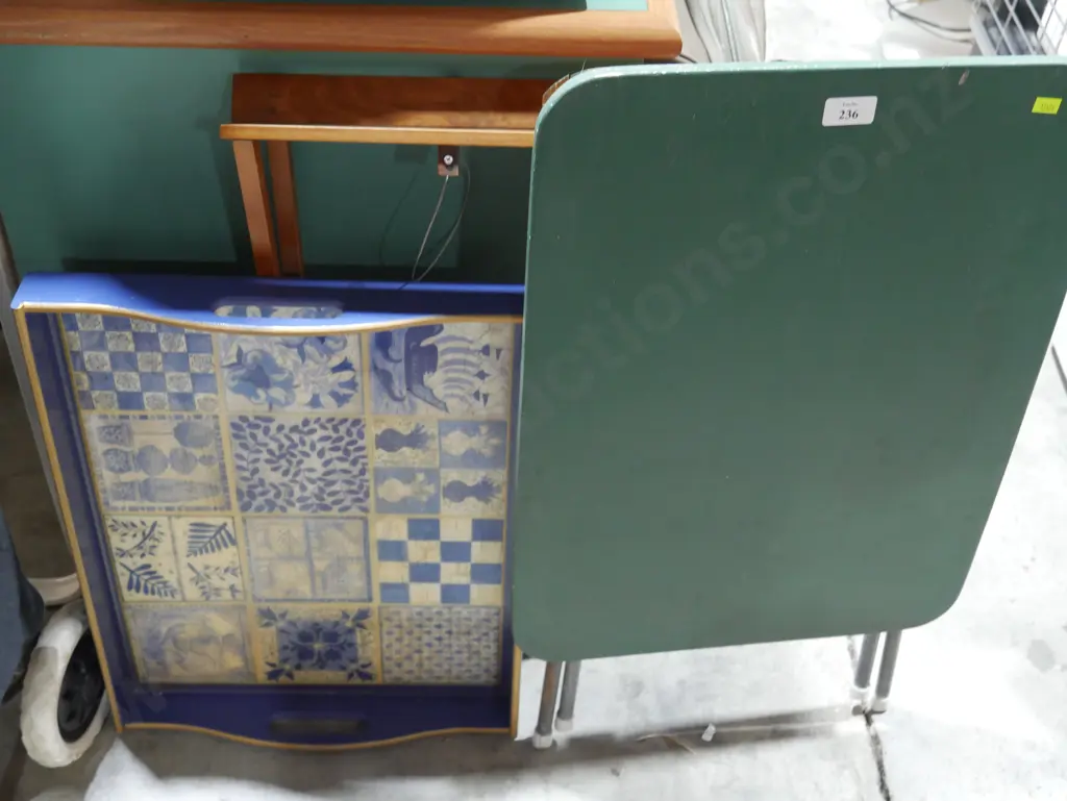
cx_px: 534
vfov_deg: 32.9
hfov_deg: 42.9
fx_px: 1357
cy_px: 400
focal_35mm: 44
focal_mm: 22
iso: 1600
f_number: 4.7
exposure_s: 1/60
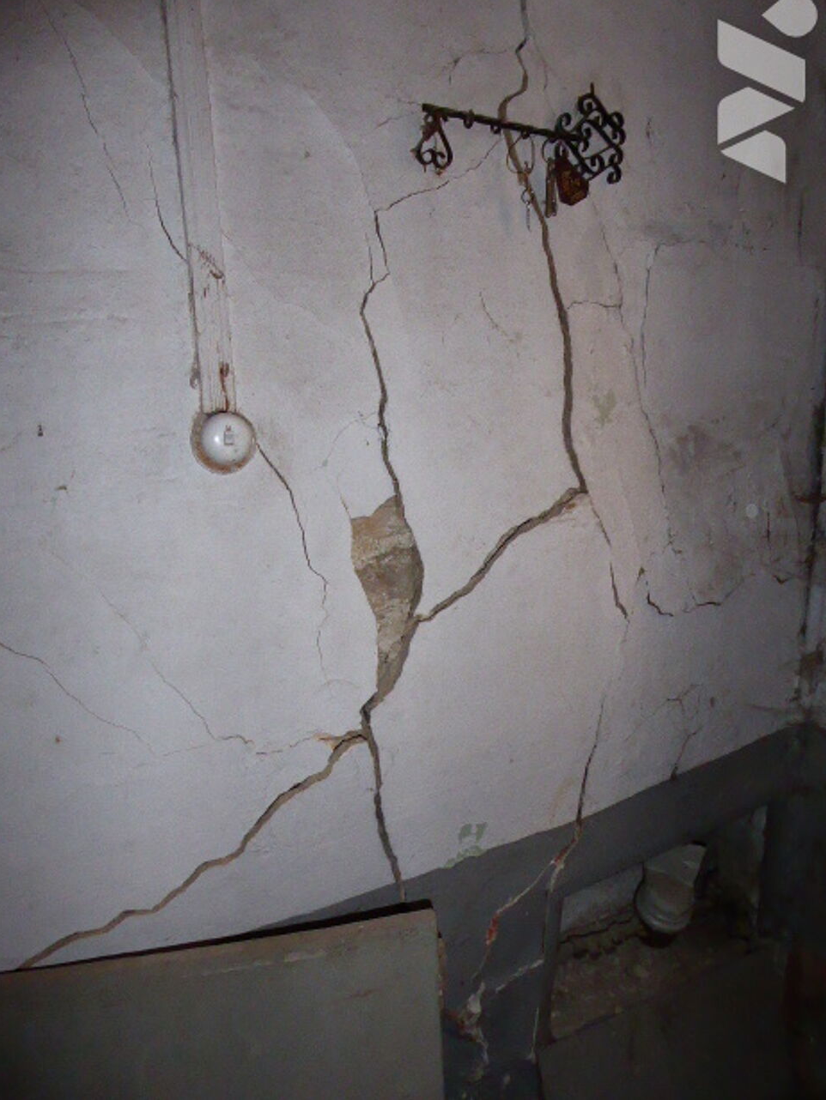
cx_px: 424
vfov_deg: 67.3
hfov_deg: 53.1
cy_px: 529
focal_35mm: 26
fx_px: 827
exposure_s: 1/60
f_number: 3.3
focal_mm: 4.3
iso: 800
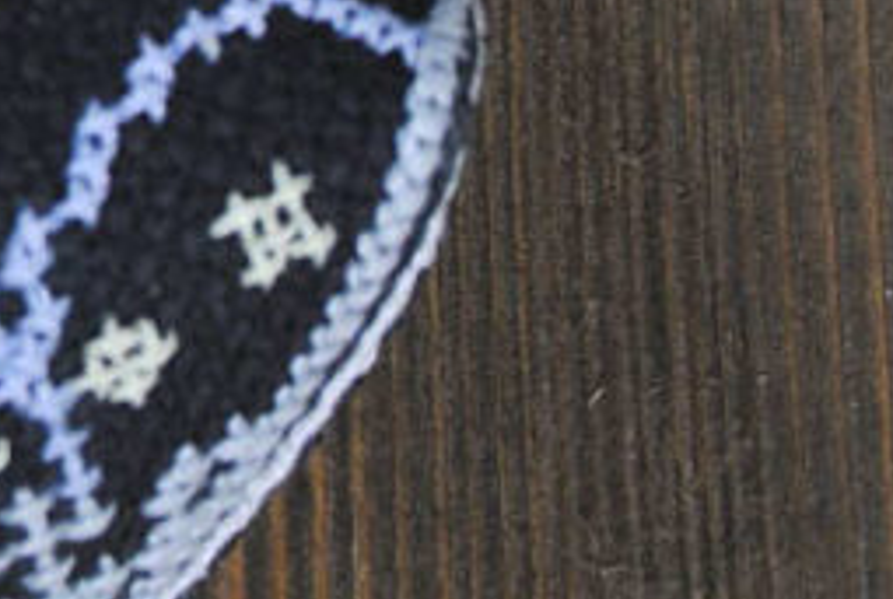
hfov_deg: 6.1
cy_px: -191
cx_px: -420
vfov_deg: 4.2
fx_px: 8225
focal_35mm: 331
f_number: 9
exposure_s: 1/40
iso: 200
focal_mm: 55
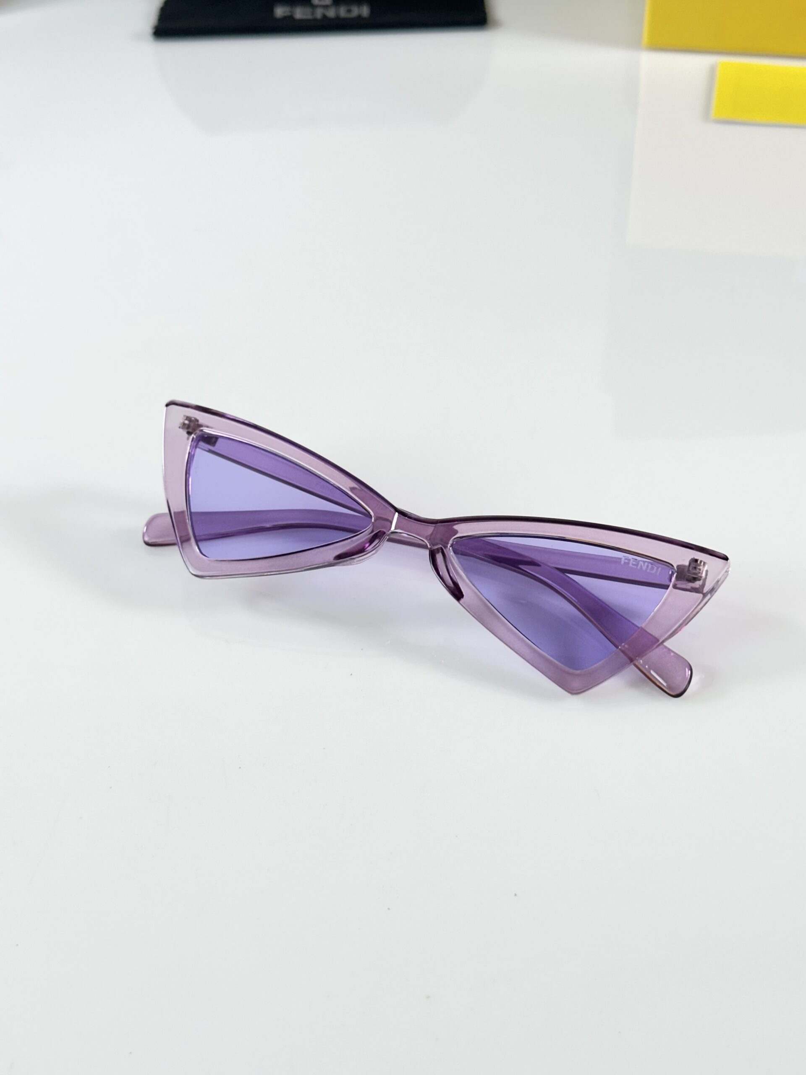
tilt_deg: -40.0
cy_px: 538
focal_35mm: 48
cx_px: 403
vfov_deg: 39.7
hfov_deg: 30.3
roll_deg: +2.0
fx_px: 1490
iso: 50
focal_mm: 6.86
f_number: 1.78
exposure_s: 1/100
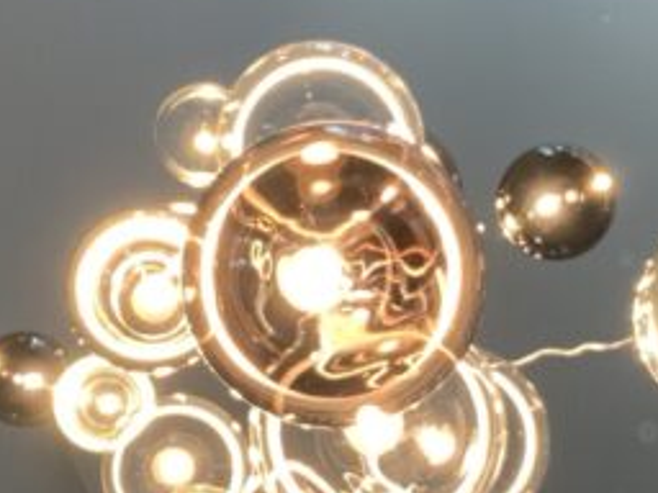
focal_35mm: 96
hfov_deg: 20.4
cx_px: 383
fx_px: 1825
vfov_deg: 15.4
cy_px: 331
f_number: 2.2
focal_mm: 2.87
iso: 100
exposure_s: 1/60
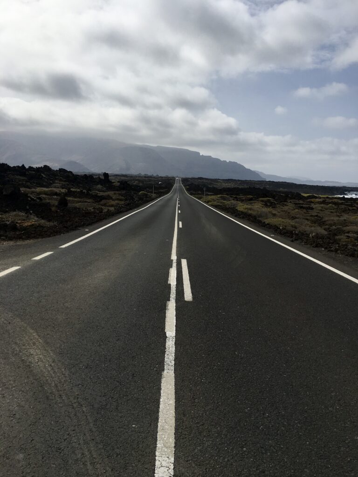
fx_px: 400
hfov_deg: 48.2
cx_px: 179
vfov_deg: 61.7
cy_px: 238
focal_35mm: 29
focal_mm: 4.15
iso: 25
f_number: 2.2
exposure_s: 1/2959
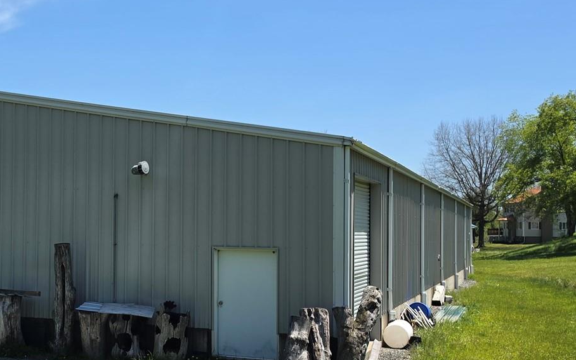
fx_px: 863
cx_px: 110
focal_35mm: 55
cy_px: 210
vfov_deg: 23.5
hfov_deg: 35.6
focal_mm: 6.5
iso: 64
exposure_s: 1/7058
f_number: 1.4
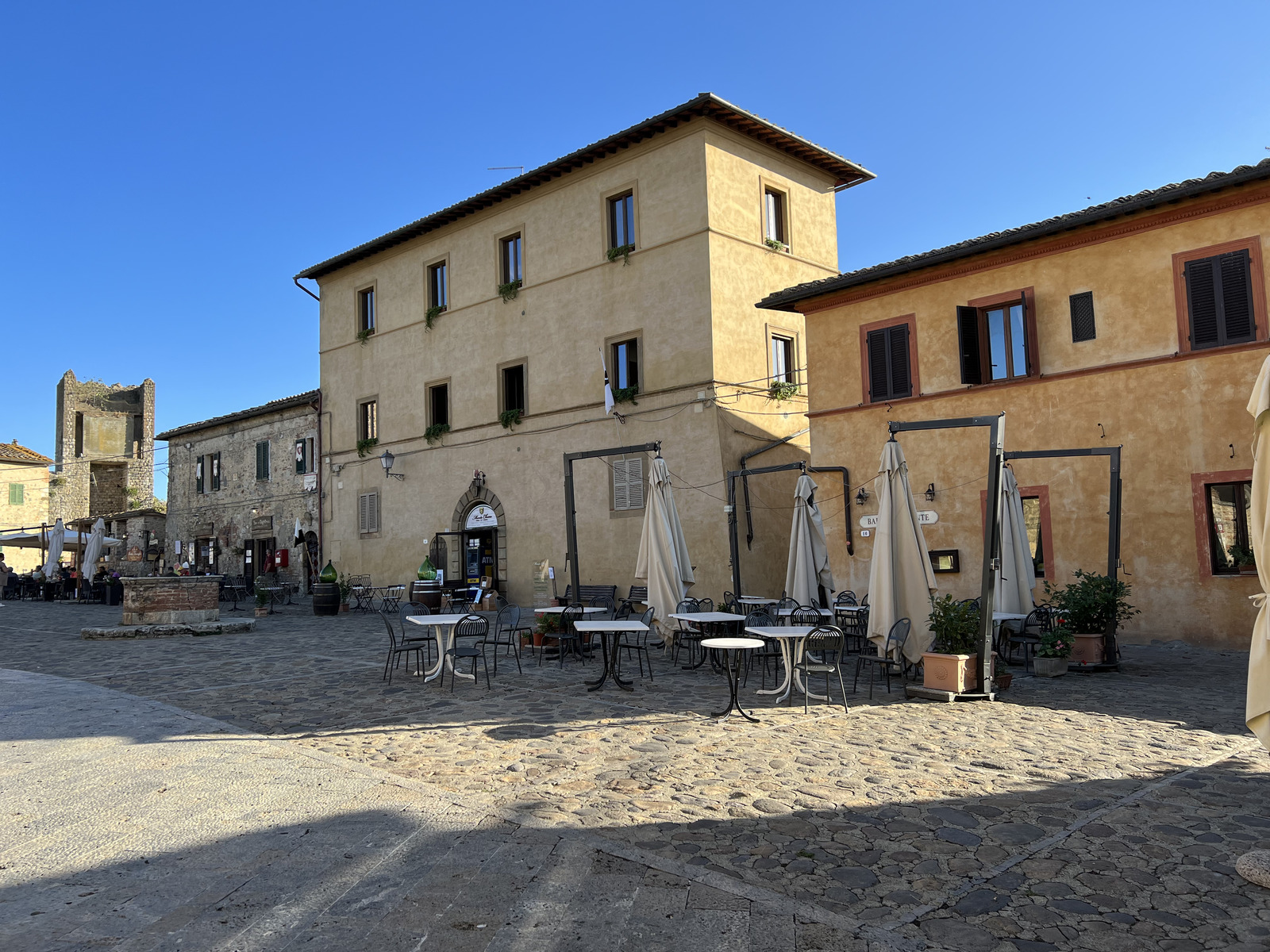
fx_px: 954
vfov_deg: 53.1
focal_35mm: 26
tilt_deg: +6.1
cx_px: 635
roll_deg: +2.5
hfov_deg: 67.3
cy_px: 476
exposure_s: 1/1838
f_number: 1.5
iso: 50
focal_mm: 5.7
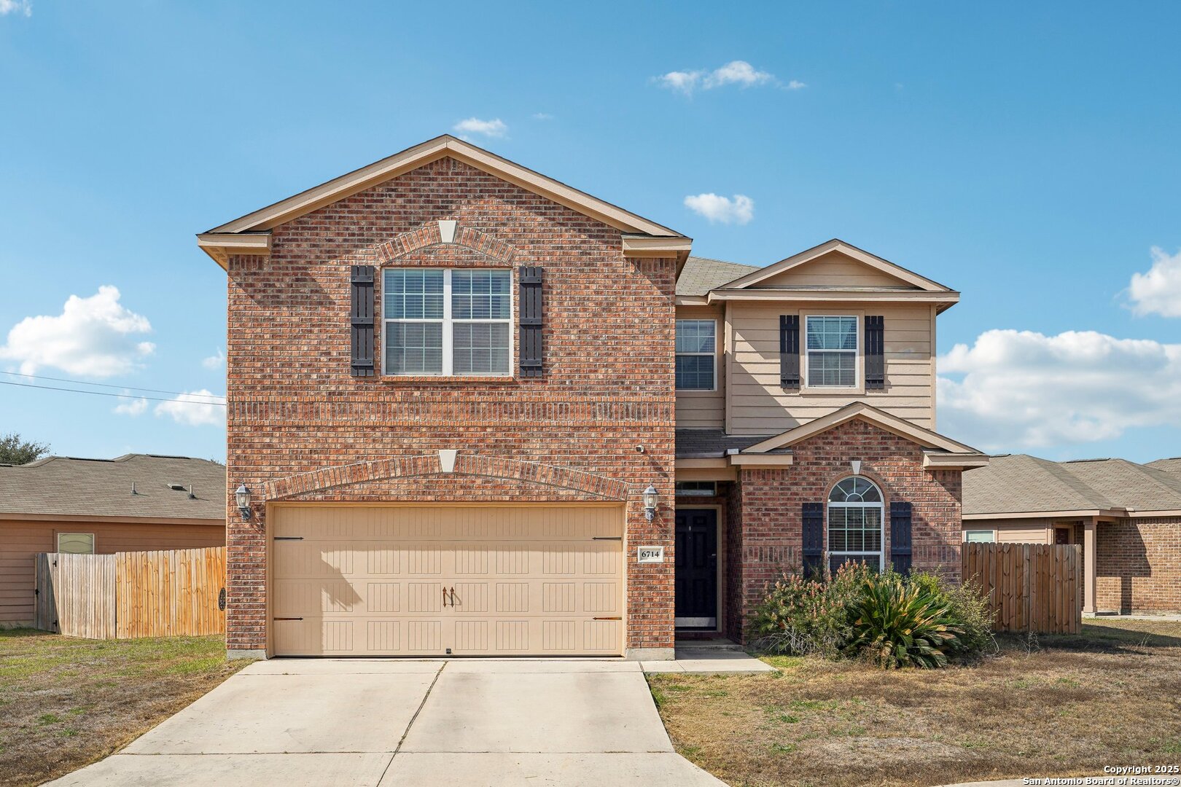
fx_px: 1148
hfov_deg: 54.4
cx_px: 590
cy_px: 394
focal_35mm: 35
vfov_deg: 37.9
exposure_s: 1/500
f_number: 8
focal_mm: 35
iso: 100
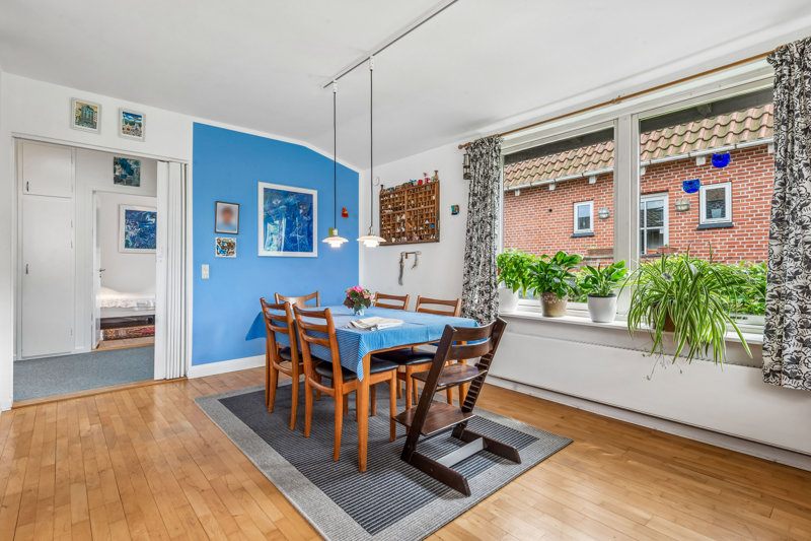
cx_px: 406
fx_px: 383
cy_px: 270
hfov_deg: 93.3
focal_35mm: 17
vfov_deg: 70.4
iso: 200
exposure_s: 1/20
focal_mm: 17
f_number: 10
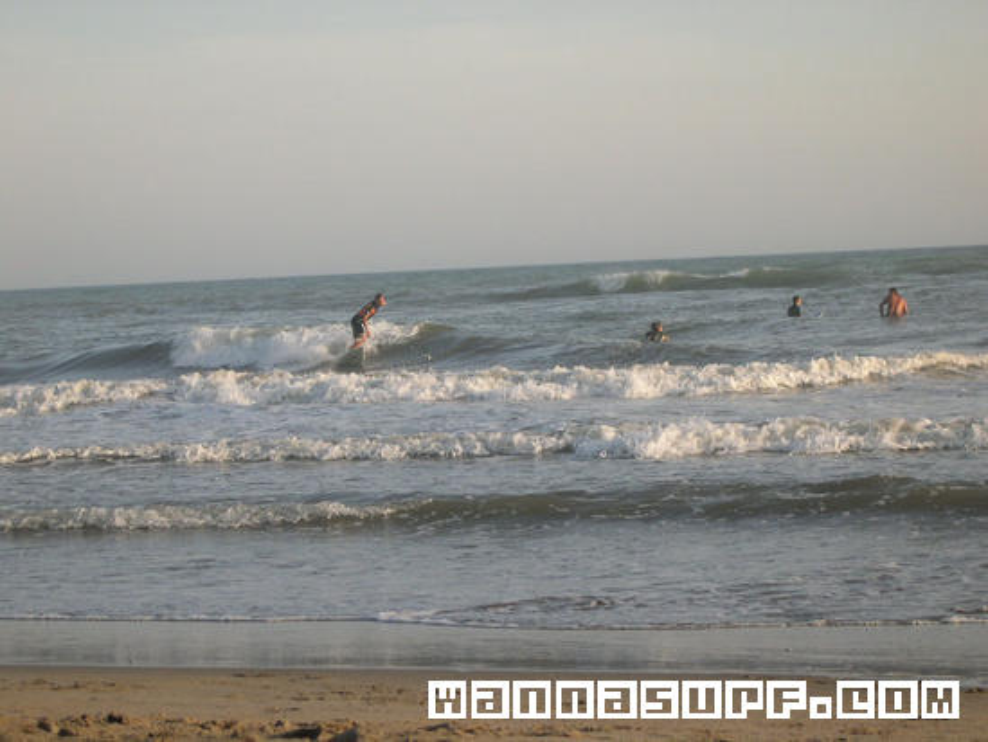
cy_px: 371
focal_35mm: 114
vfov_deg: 13.0
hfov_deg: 17.3
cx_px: 494
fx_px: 3254
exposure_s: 1/266
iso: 100
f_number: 4.9
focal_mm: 24
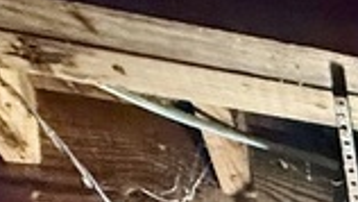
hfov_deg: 16.8
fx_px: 940
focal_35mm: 99
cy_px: 817
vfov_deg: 7.8
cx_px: 691
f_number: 2.2
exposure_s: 1/60
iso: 800
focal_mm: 2.22
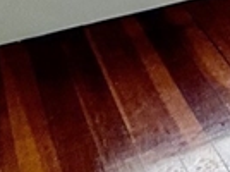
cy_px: -289
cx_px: 649
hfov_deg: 11.9
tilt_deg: -0.4
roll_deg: -1.7
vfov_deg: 10.8
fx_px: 710
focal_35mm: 107
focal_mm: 2.22
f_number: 2.2
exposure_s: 1/126
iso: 64
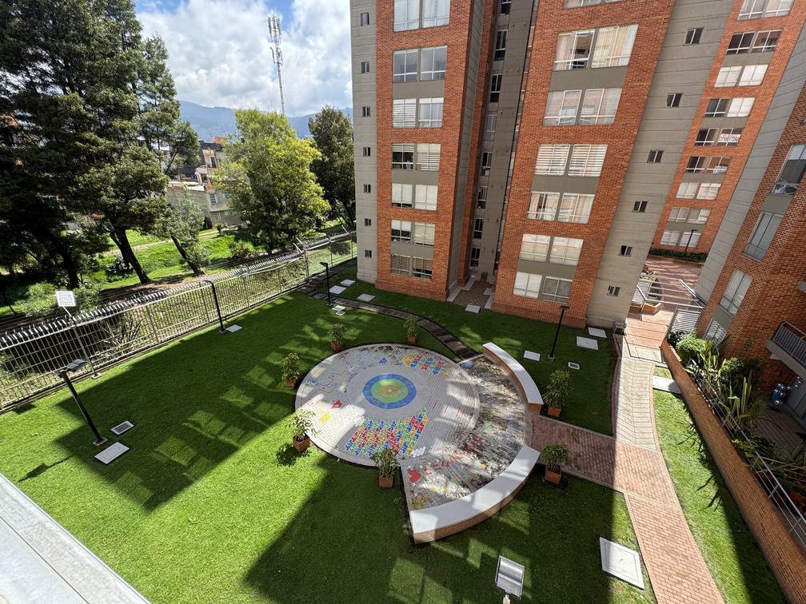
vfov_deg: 85.7
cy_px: 302
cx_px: 403
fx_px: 326
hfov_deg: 102.1
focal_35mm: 14
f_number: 2.2
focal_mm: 2.22
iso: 40
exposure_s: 1/375
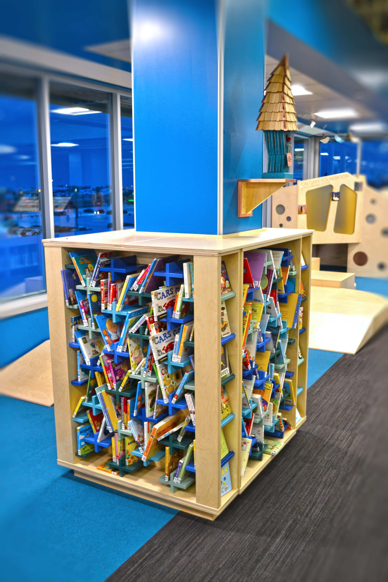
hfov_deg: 40.0
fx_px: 533
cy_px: 291
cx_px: 194
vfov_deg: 57.2
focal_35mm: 33
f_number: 4
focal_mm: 22
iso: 400
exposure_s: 1/25
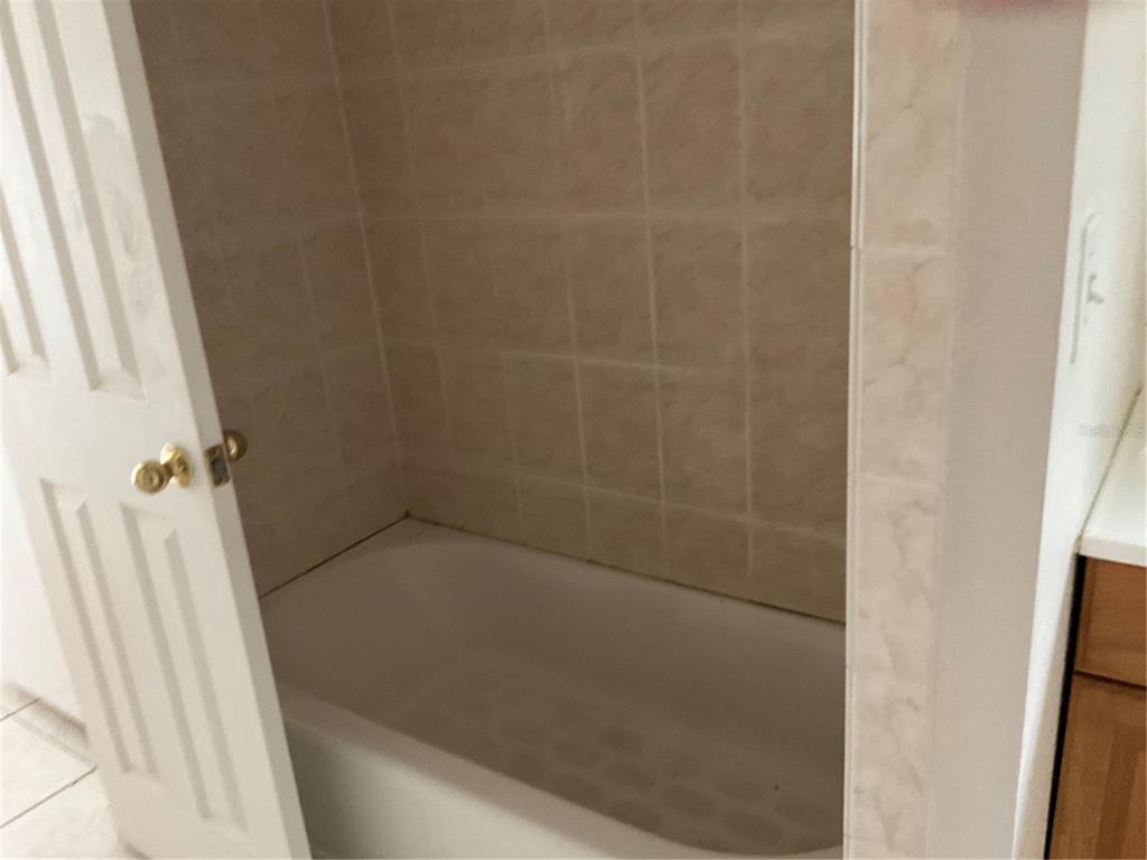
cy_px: 430
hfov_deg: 61.7
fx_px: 961
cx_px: 574
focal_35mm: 29
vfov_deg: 48.2
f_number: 1.8
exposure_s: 1/39
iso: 320
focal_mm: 3
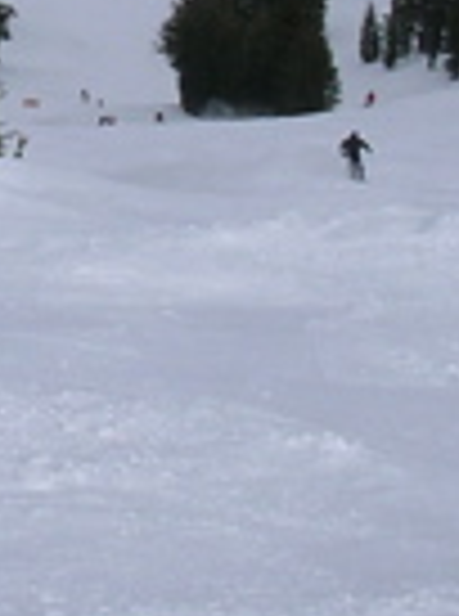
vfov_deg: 10.9
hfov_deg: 8.2
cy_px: -144
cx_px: -180
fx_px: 3162
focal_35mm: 178
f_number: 5.6
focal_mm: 5.8
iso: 50
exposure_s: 1/717
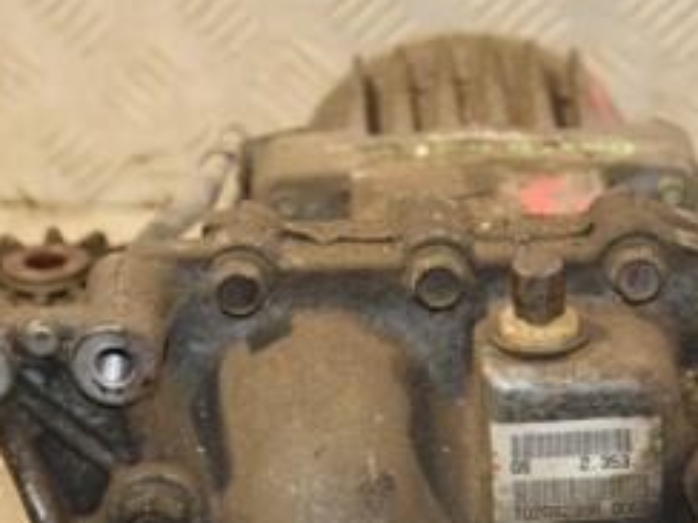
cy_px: 452
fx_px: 3004
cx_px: 418
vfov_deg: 9.9
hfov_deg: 13.2
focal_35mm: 149
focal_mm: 42
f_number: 4.8
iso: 800
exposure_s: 1/125
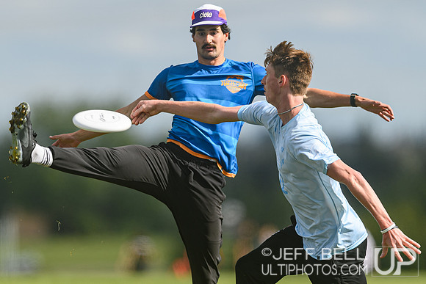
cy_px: 160
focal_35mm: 798
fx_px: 9449
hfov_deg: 2.6
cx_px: 172
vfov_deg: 1.7
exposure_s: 1/1600
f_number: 3.2
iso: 100
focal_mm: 400
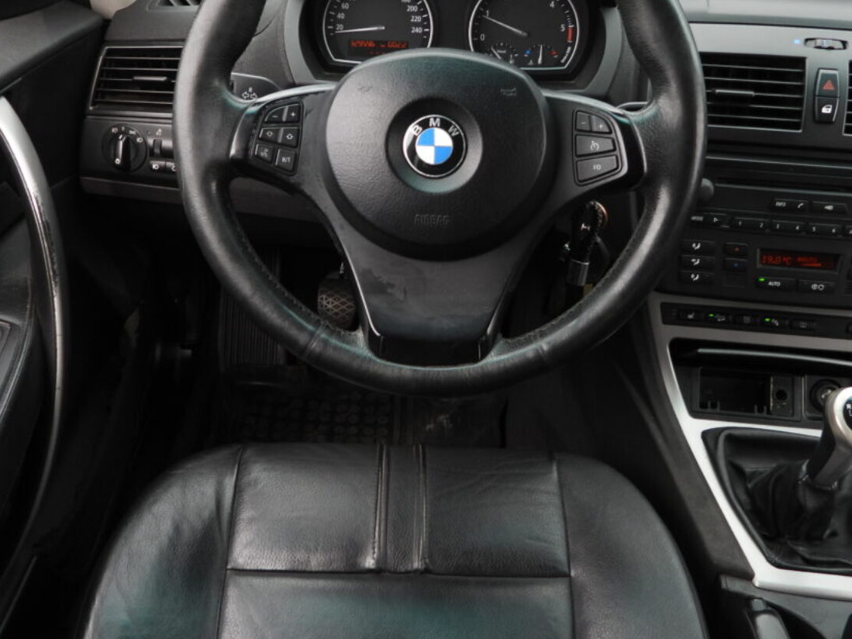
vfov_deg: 40.6
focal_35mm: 35
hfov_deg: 52.6
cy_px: 274
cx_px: 430
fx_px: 861
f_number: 2.8
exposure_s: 1/160
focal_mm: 4.3
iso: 100
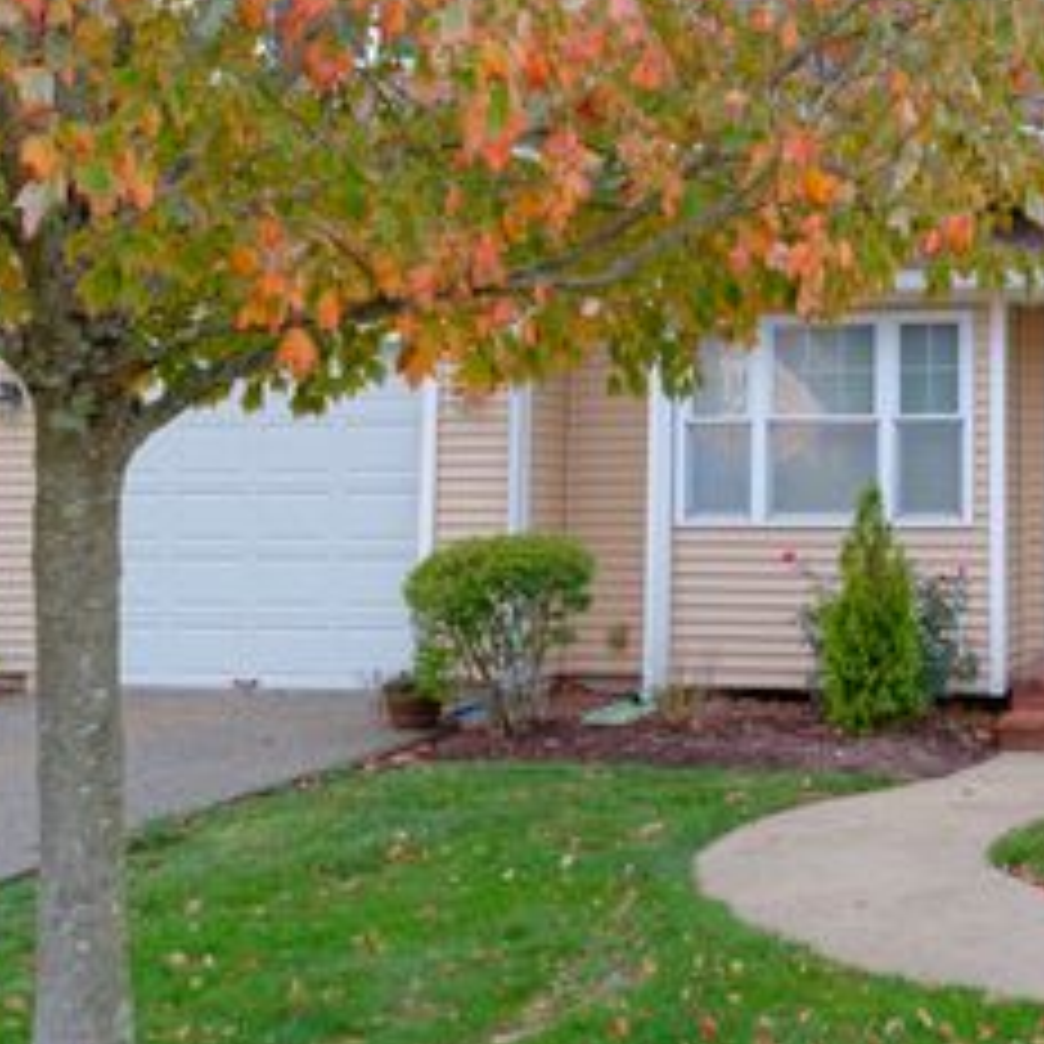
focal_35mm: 53
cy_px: 317
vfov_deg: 31.8
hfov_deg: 29.9
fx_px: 1808
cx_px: 1058
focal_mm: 19.1
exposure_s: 1/60
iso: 100
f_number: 4.5
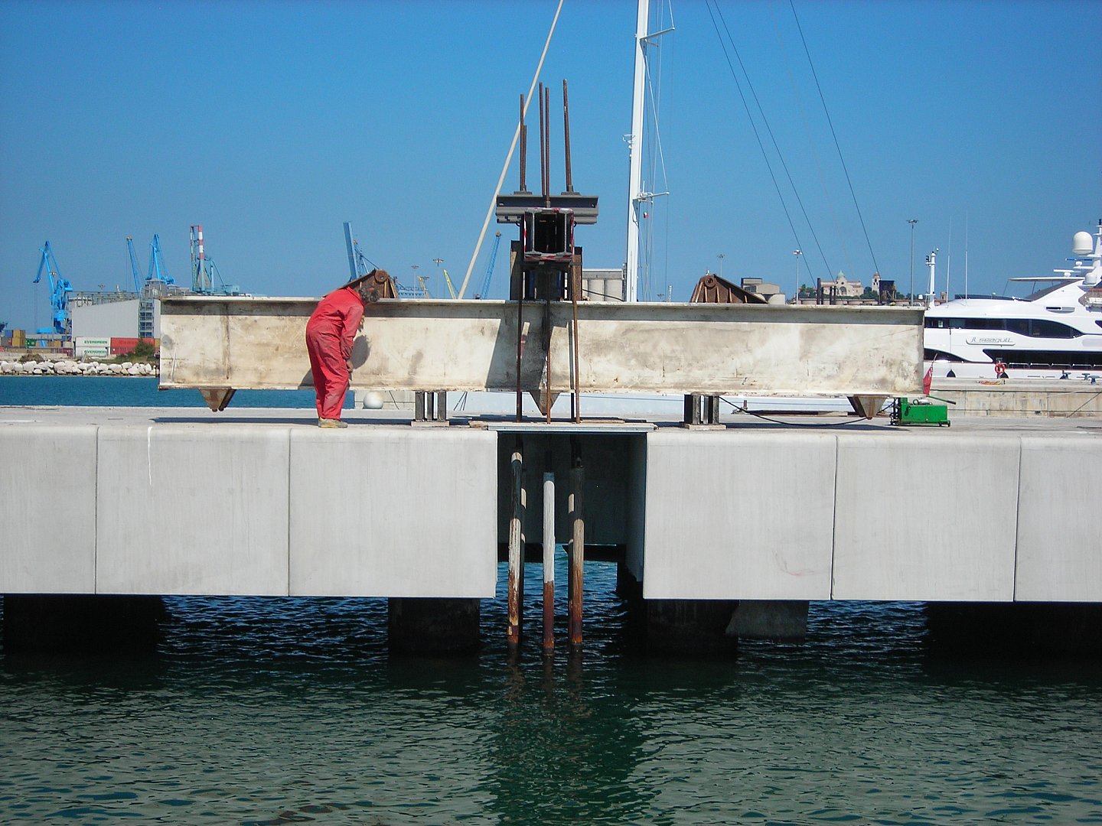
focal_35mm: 65
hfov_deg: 29.8
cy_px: 413
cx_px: 551
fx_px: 2069
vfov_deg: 22.6
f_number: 7.7
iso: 50
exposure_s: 1/220
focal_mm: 10.8
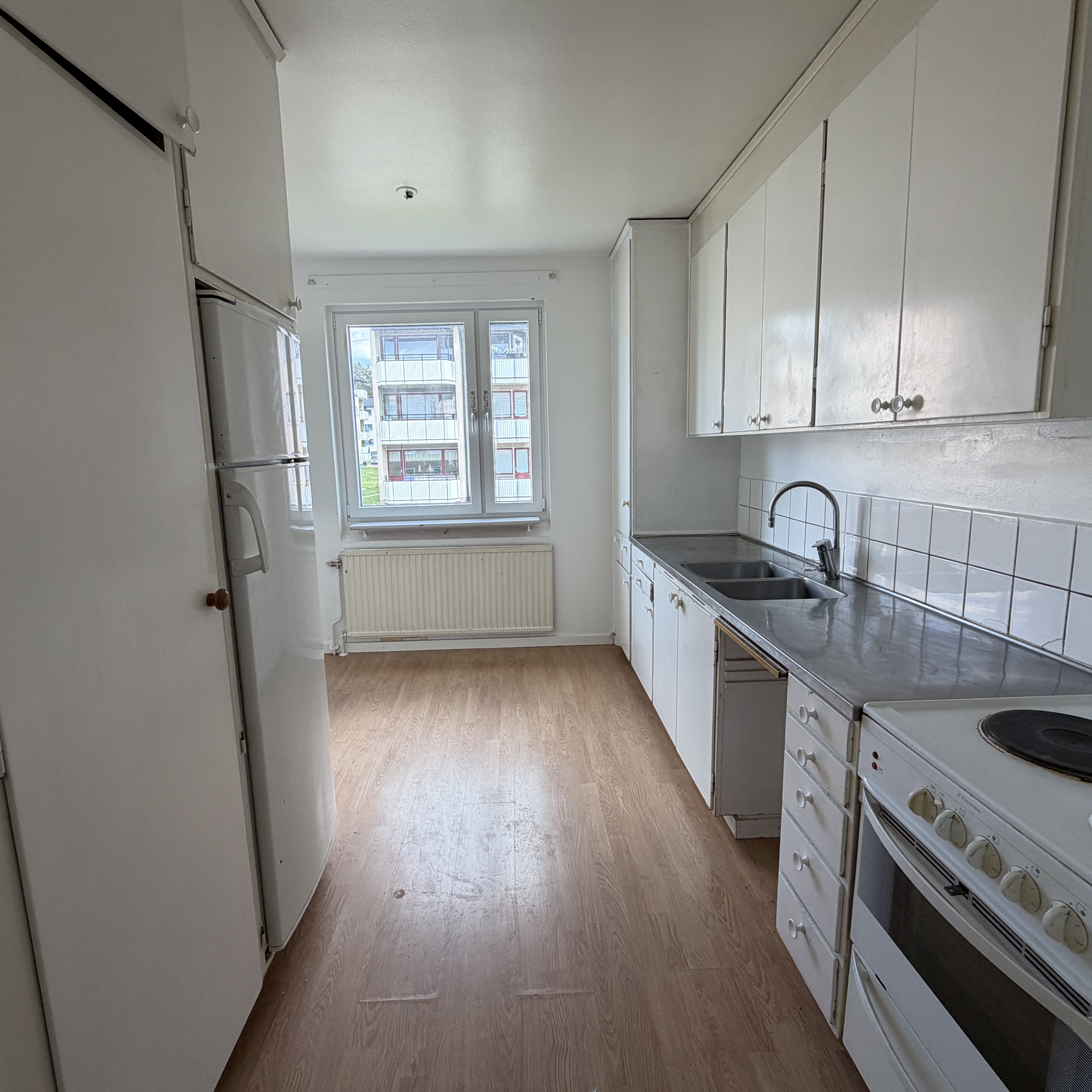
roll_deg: +1.6
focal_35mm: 17
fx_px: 607
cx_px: 535
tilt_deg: -8.7
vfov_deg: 84.0
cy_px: 537
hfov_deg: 84.0
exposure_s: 1/121
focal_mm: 2.22
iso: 100
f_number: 2.2
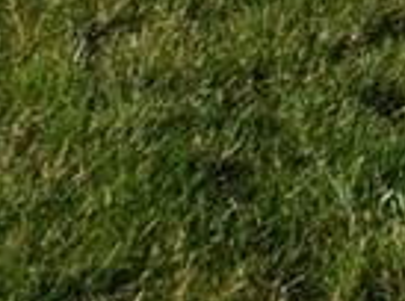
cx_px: 707
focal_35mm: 210
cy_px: -629
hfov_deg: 9.1
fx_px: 2451
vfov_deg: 6.4
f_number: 10.8
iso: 80
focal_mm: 5.1
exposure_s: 1/70
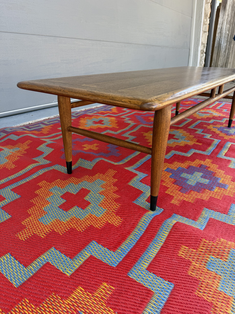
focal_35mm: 24
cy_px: 157
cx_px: 118
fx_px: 217
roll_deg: +2.6
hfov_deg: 56.8
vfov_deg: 71.6
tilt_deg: -22.5
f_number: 1.78
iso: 64
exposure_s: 1/121
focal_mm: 6.76
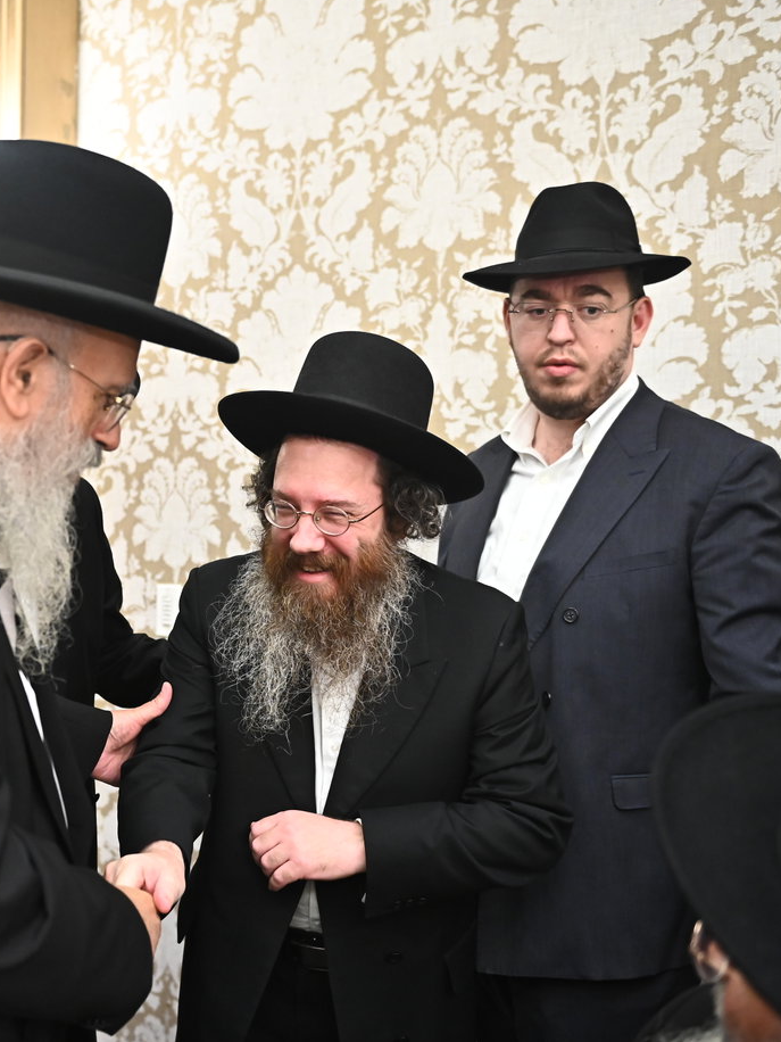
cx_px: 142
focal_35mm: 47
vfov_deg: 40.4
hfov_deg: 30.1
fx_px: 1414
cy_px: 514
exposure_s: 1/200
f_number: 2.8
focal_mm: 32
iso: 3200
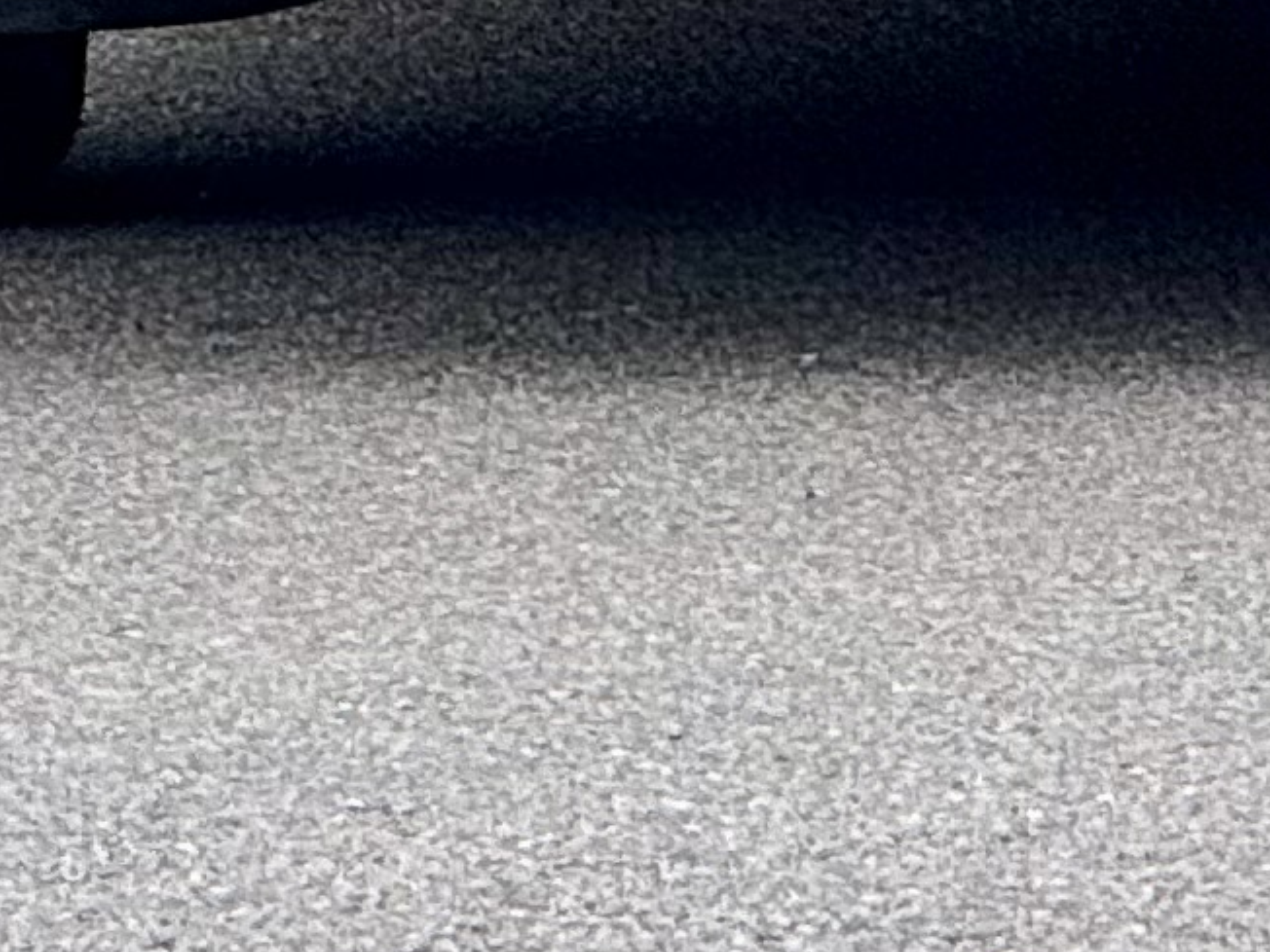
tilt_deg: -1.2
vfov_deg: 2.0
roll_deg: -0.5
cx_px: 1921
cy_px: -1688
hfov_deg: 2.7
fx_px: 27223
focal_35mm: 742
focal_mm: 15.66
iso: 50
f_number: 2.8
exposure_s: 1/254
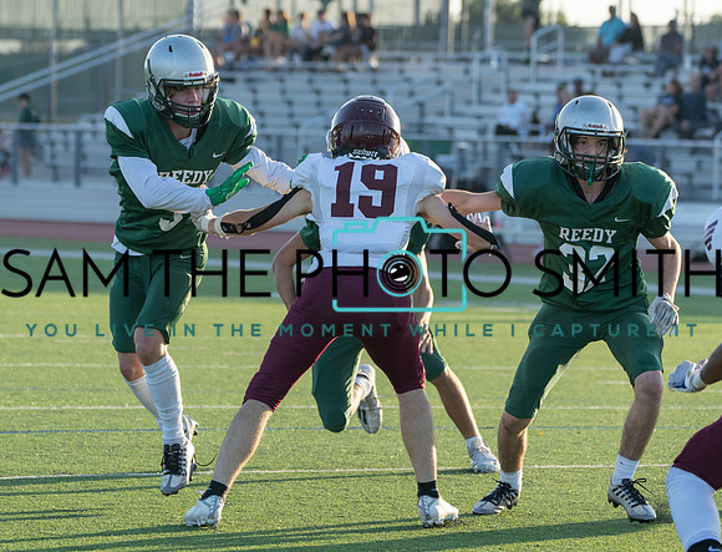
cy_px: 236
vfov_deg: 5.5
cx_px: 379
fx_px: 5734
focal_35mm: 273
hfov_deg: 7.2
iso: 800
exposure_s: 1/1250
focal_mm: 185
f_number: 5.6
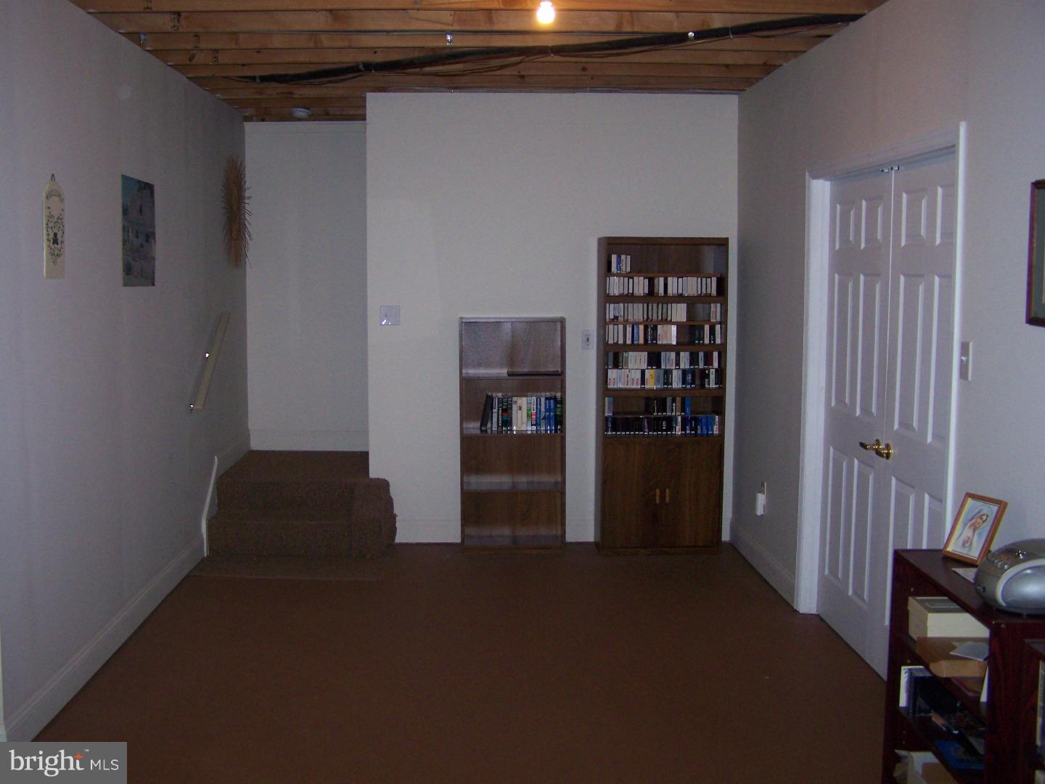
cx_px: 522
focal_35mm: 38
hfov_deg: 49.0
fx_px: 1147
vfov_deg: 37.7
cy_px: 392
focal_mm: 6.3
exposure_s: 1/60
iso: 160
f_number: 2.8
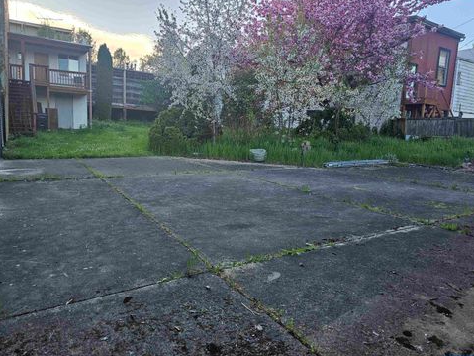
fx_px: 329
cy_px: 178
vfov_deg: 56.8
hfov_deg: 71.6
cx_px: 229
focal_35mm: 24
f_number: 1.7
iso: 40
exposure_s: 1/180
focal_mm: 6.3
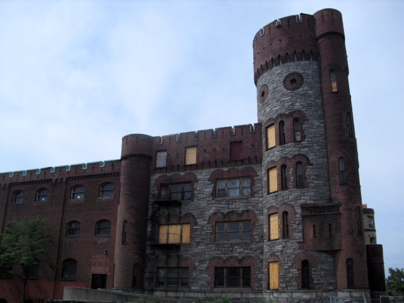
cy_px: 152
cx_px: 202
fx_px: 420
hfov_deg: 51.4
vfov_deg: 39.7
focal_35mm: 36
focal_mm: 6.3
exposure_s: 1/200
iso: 64
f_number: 7.8
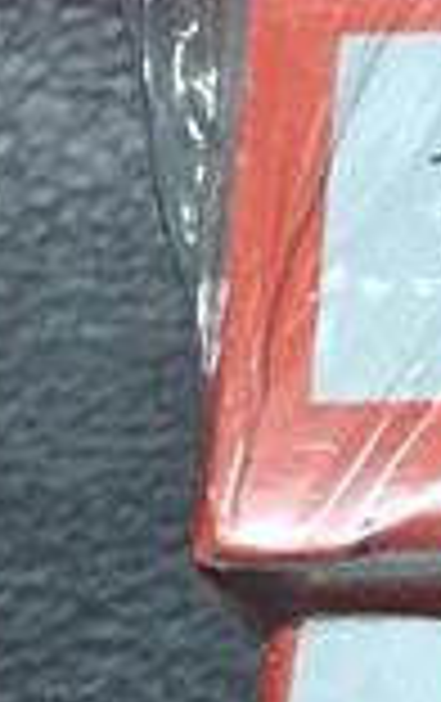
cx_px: 1984
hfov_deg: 4.8
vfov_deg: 8.8
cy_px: 724
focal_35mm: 236
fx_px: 4522
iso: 200
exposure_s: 1/33
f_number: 2.2
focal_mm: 4.15
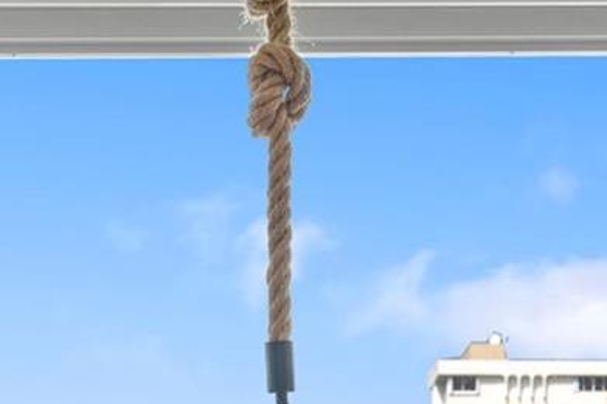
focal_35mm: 127
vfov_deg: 10.2
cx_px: 261
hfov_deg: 16.1
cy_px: 719
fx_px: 2140
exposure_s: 1/60
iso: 320
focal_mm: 31
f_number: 8
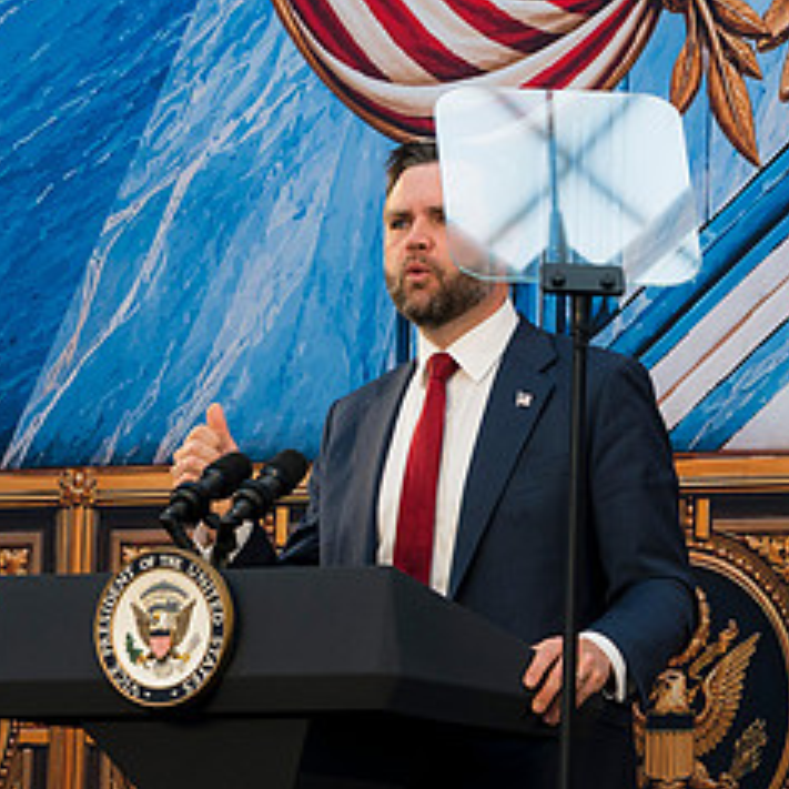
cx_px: 656
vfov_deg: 5.8
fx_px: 7736
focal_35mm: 300
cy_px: 271
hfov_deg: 5.8
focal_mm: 96
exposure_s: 1/160
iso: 250
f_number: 4
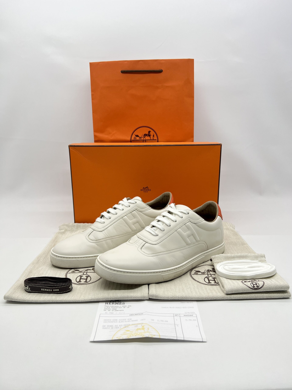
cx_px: 146
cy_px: 195
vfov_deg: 67.3
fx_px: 292
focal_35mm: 26
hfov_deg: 53.1
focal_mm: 5.7
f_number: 1.5
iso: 32
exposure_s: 1/120
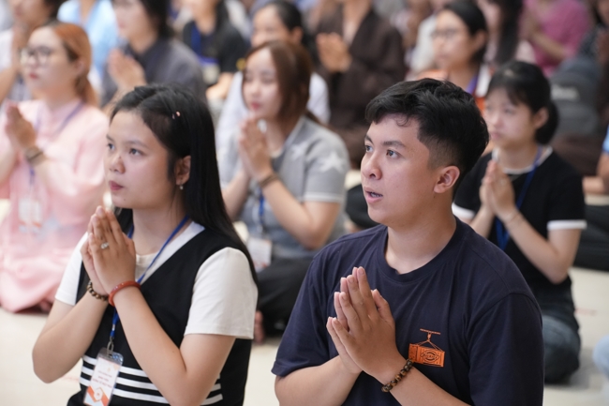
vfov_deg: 11.8
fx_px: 1962
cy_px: 203
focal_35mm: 116
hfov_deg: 17.6
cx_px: 304
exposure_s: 1/125
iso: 6400
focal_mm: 116
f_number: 4
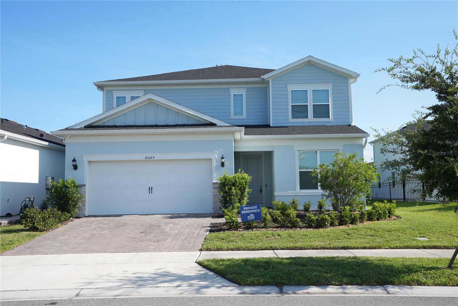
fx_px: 445
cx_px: 229
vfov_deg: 37.9
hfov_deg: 54.4
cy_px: 153
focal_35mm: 35
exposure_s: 1/400
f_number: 4.5
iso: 80
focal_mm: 35
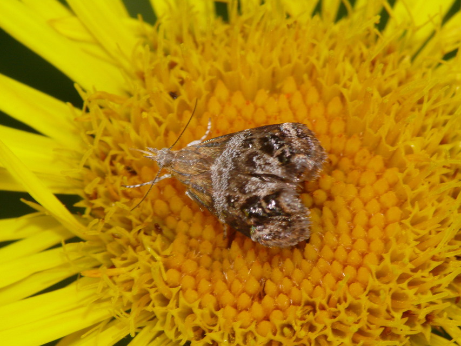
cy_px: 173
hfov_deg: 4.7
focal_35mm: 420
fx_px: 5594
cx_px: 230
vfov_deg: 3.5
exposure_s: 1/125
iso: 200
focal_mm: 88.8
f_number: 11
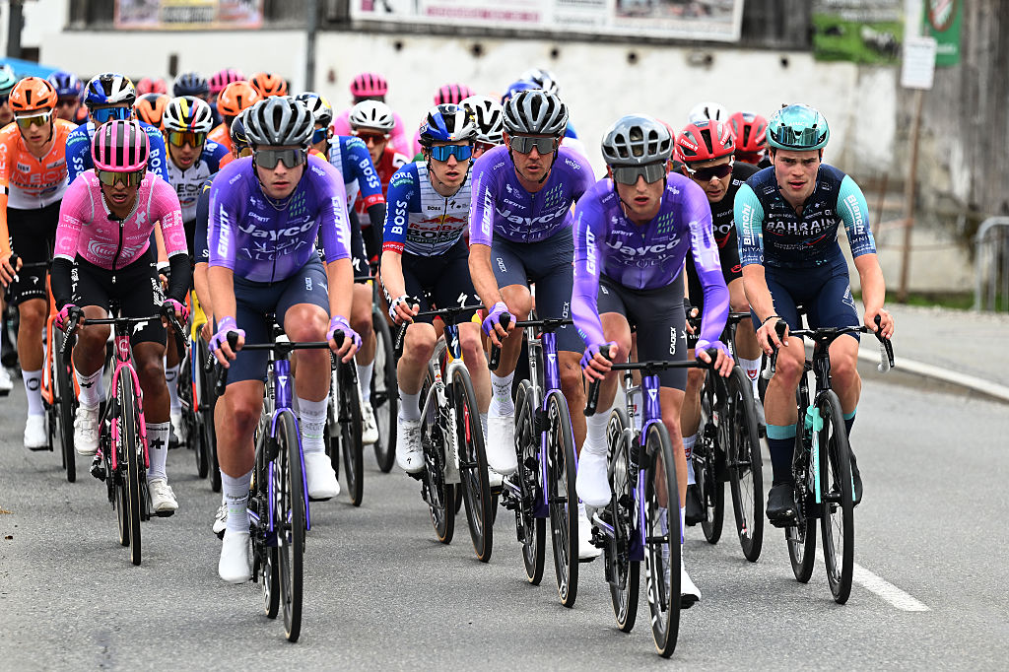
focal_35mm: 247
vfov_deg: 5.6
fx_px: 6920
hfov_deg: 8.3
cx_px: 504
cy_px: 336
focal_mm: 165
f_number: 3.5
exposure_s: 1/1000
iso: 320
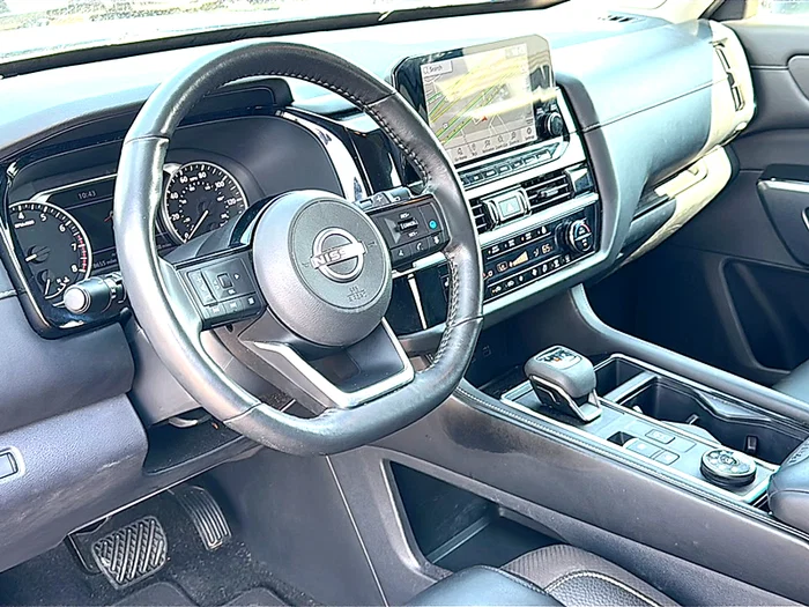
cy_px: 304
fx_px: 888
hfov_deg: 49.0
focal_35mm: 38
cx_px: 404
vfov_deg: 37.7
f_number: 1.78
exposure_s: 1/87
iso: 50
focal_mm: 6.86
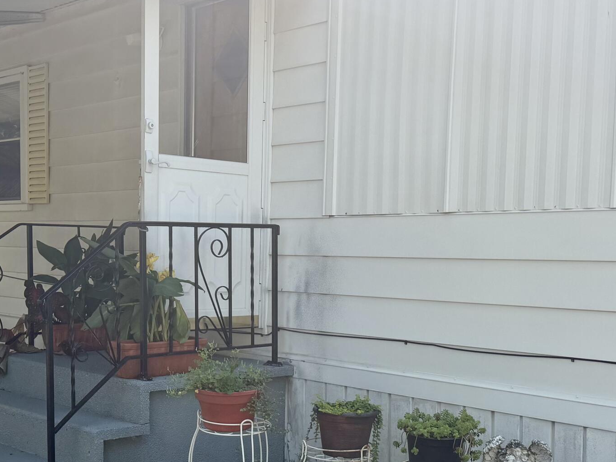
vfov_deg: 27.3
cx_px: 294
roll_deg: -1.2
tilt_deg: -5.1
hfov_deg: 36.2
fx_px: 943
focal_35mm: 53
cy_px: 324
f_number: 1.78
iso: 80
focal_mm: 6.76
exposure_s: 1/1437
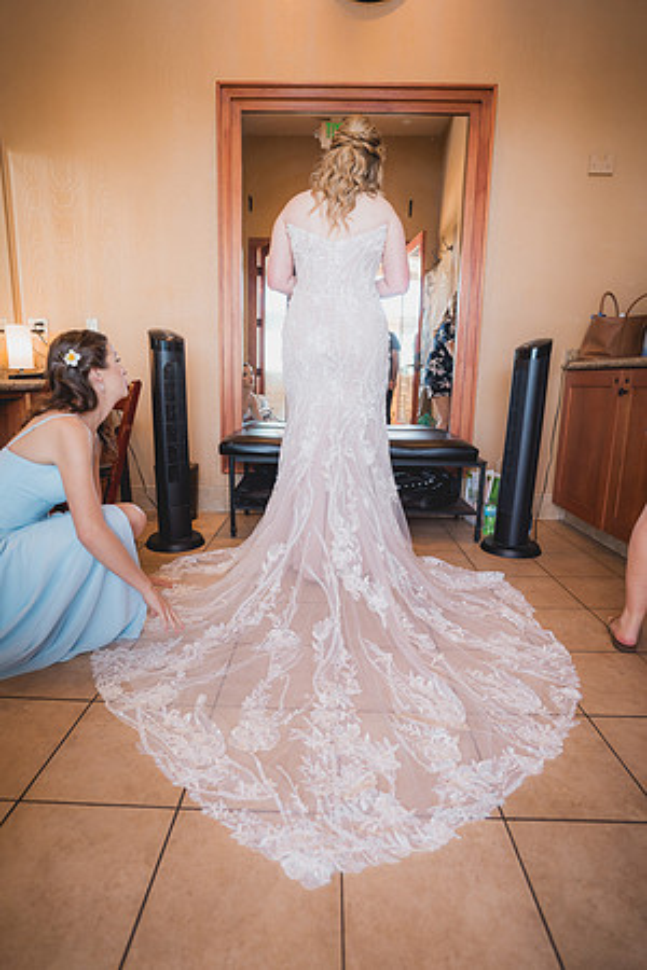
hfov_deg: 67.4
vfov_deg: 90.0
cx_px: 324
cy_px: 485
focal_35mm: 18
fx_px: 485
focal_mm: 18
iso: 1250
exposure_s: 1/320
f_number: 2.8
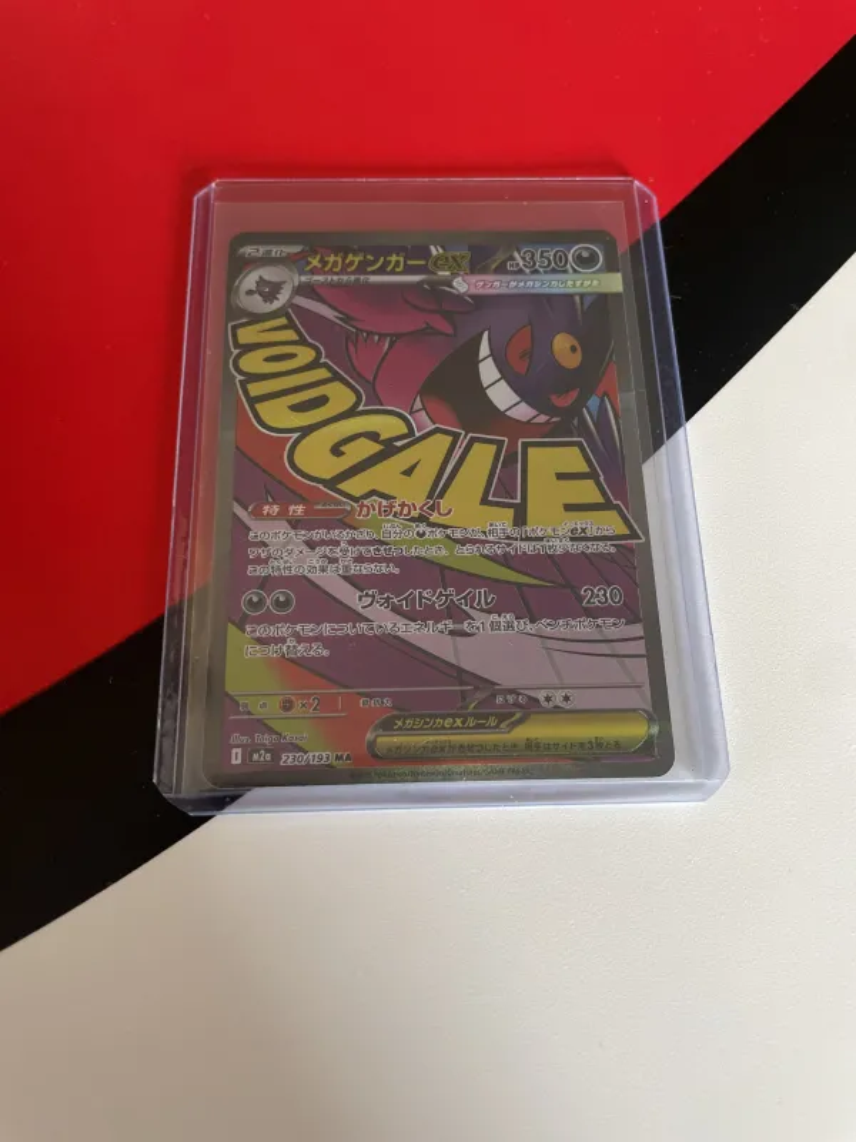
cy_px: 571
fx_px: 857
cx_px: 428
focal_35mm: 26
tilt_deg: -71.2
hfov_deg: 53.1
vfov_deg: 67.3
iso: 200
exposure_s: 1/60
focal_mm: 4.2
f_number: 1.6
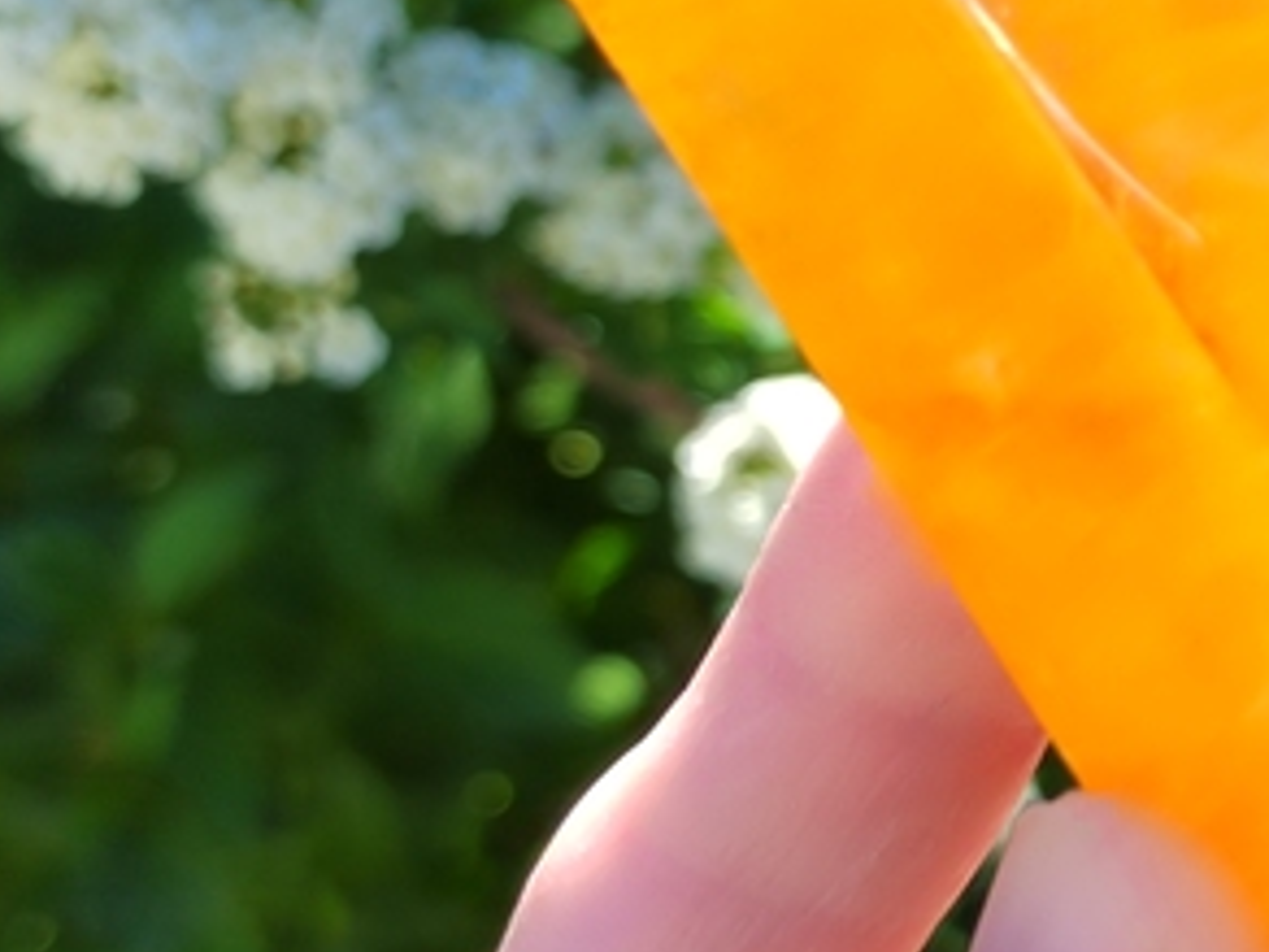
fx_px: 4619
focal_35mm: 126
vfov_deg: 11.7
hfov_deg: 15.3
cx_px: 1334
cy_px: 209
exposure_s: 1/767
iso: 497
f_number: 1.9
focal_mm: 5.52
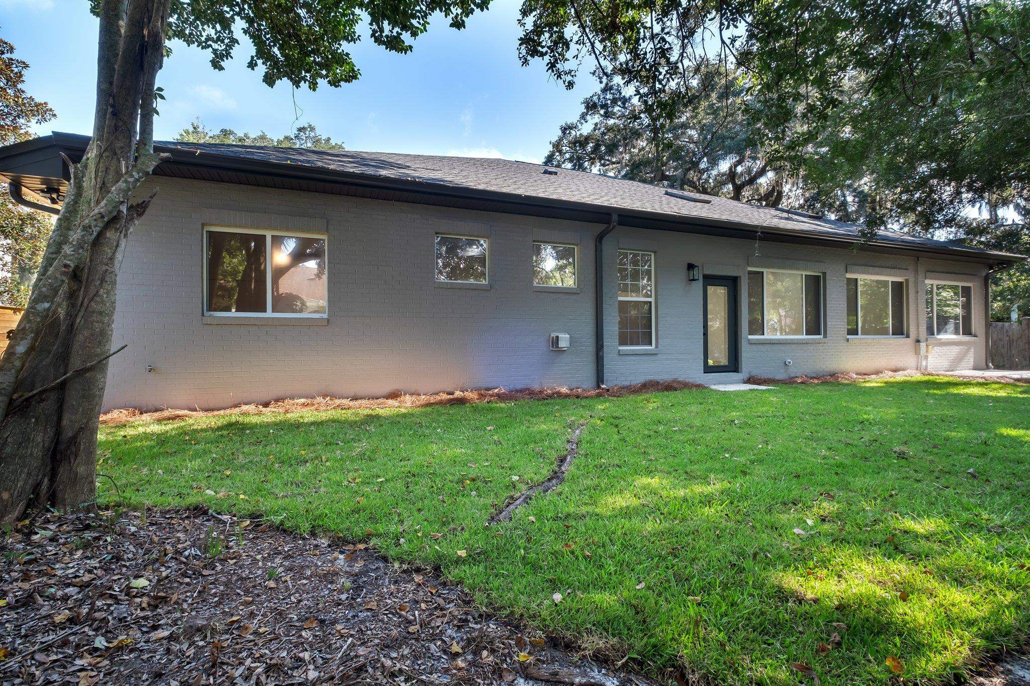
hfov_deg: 100.4
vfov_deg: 77.3
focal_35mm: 15
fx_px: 429
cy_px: 343
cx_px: 515
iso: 400
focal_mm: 10
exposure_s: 1/90
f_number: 8
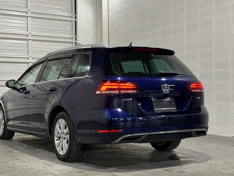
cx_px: 105
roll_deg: +0.4
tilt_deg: +0.4
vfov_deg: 25.7
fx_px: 385
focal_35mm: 57
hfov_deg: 33.7
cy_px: 88
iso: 100
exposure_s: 1/60
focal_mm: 6.76
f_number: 1.78
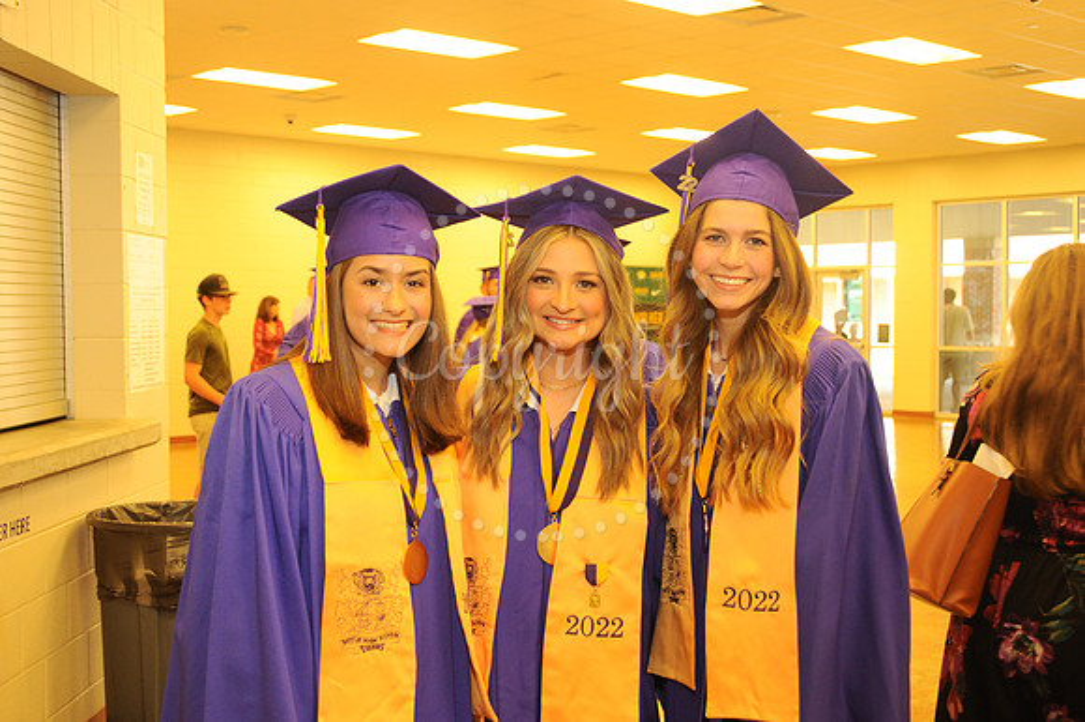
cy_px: 361
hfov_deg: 41.1
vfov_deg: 28.0
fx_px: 1446
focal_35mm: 48
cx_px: 542
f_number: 5.6
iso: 1600
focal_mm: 48
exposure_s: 1/80
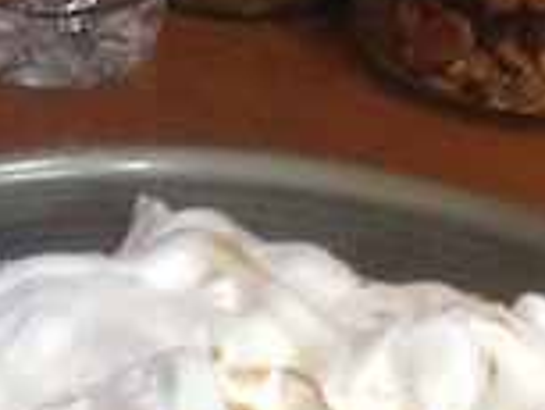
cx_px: -28
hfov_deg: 14.1
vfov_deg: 10.4
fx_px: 2159
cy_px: 635
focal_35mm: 137
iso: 400
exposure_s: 1/20
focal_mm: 4.28
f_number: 2.4
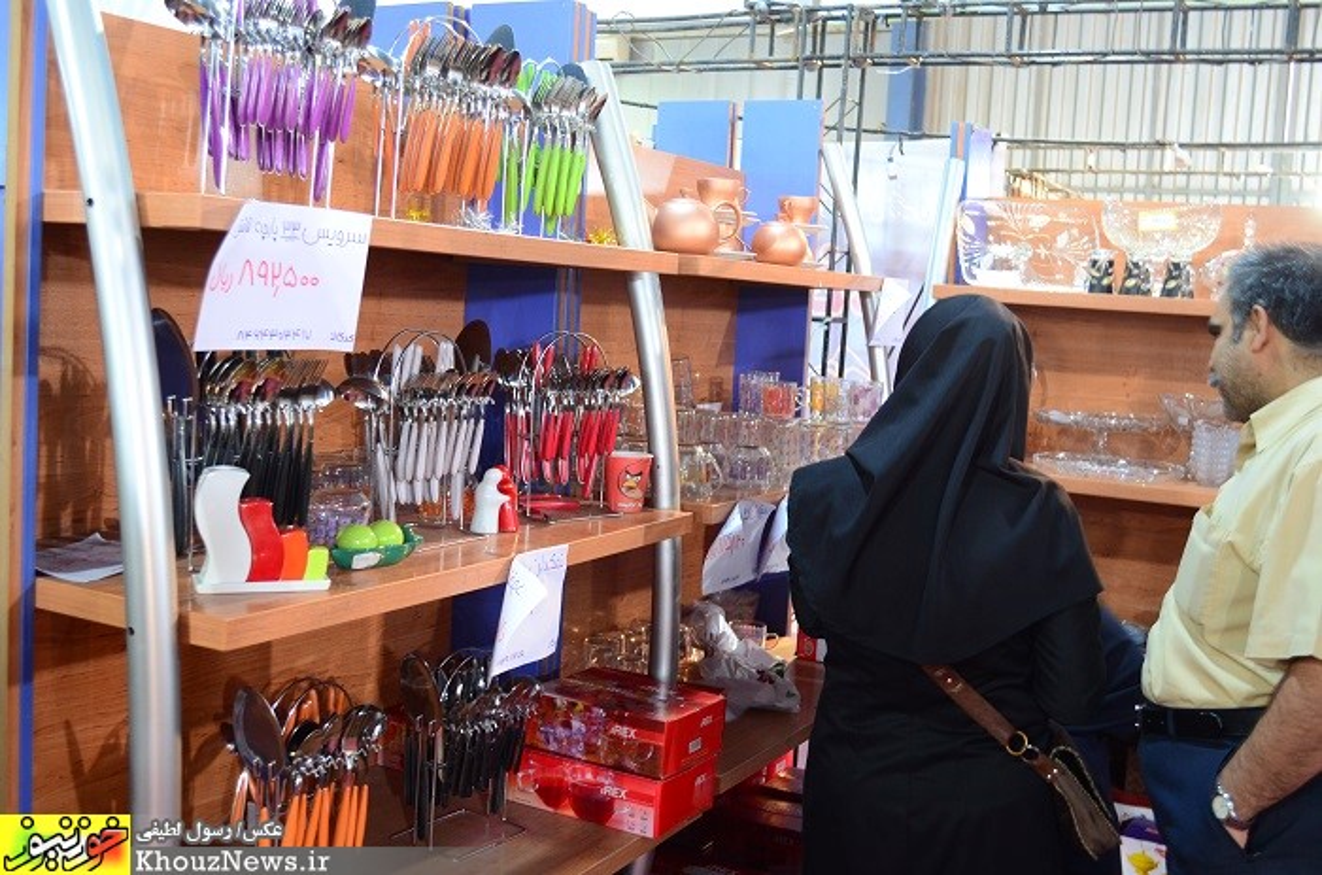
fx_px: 1429
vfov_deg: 34.0
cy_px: 438
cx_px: 661
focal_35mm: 39
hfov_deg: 49.7
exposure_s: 1/6
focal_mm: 26
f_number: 5
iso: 800
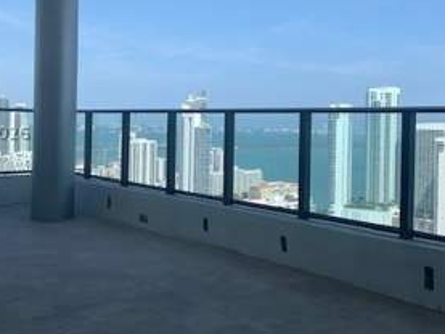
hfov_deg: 41.8
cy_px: 132
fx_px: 579
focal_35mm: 45
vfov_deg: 32.1
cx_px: 174
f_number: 1.8
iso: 25
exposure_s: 1/2075
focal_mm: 4.25
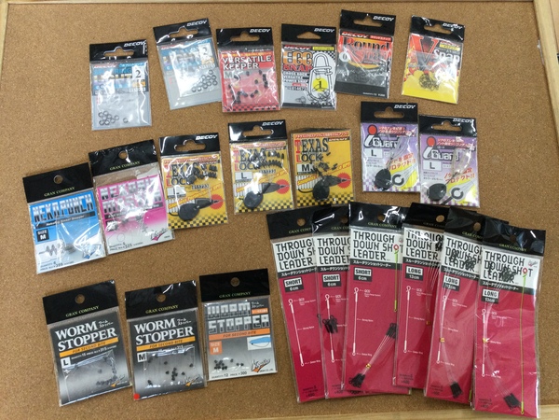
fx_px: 501
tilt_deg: -76.0
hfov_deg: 58.4
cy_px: 210
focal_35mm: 31
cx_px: 280
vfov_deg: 45.4
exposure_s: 1/30
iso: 32
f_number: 2.4
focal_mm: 3.3
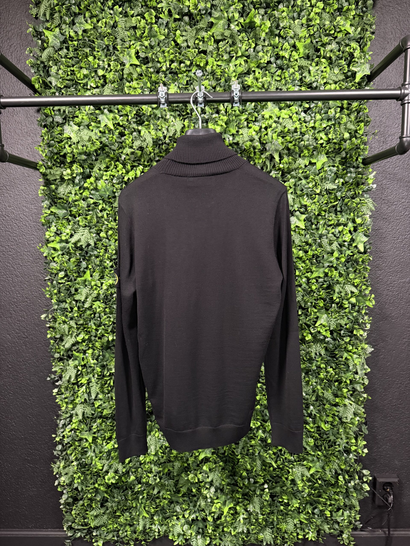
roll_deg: +1.1
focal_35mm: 24
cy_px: 273
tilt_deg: -6.5
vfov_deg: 71.6
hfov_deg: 56.8
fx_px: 379
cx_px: 205
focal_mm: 6.76
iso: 1000
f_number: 1.78
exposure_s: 1/40
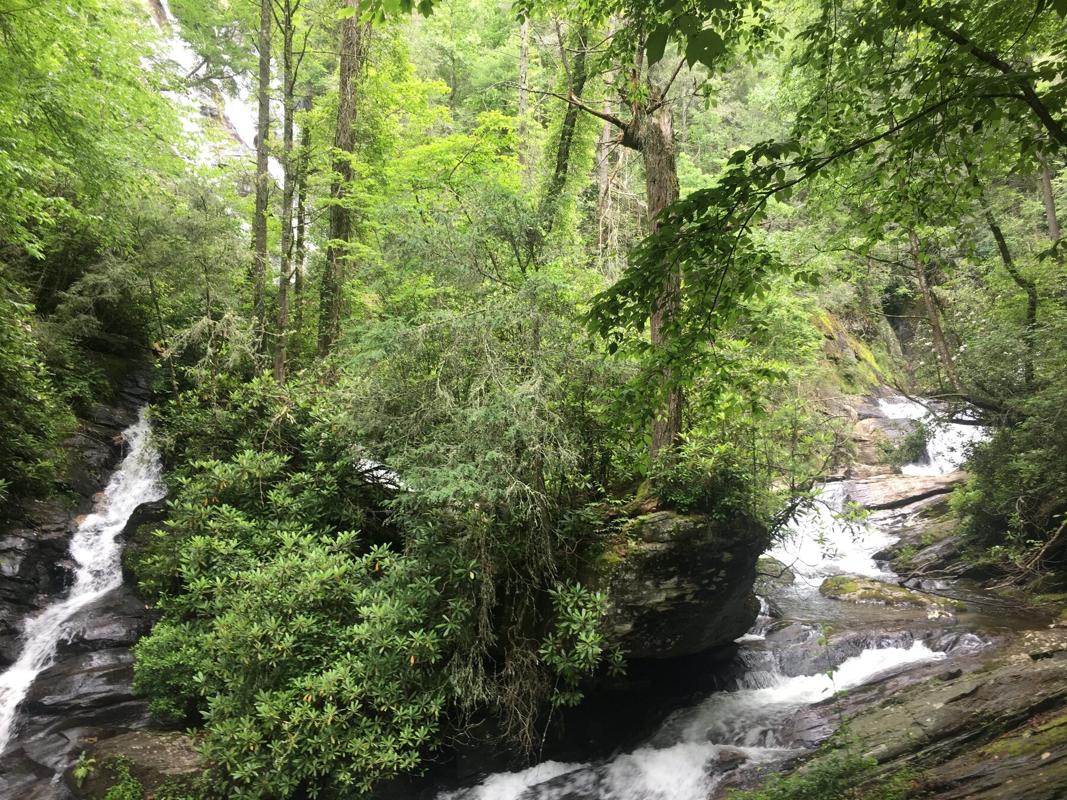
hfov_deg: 61.7
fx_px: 894
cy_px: 400
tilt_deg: +6.5
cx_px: 534
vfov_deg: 48.2
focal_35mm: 29
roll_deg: -0.1
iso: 32
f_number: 2.2
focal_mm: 4.15
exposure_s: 1/60
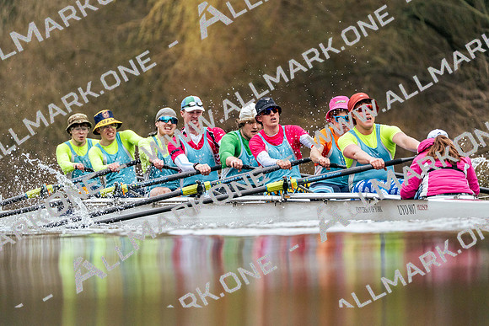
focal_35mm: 582
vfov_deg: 2.4
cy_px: 163
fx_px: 7907
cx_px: 244
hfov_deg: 3.5
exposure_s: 1/2000
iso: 4000
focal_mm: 582
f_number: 6.3
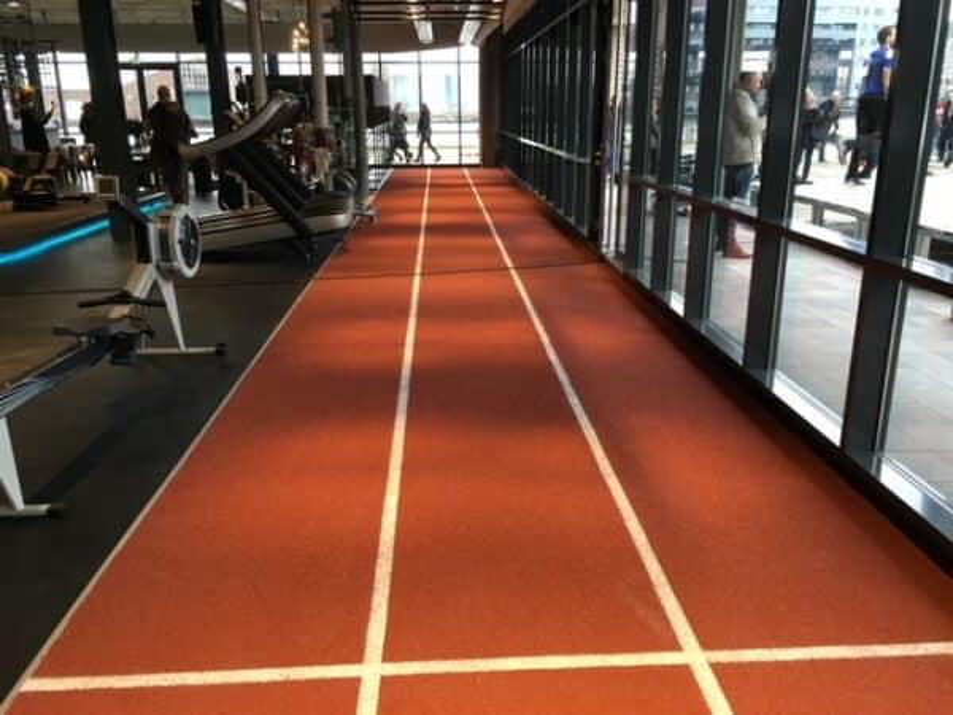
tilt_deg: -17.4
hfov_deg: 61.7
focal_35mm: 29
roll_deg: +0.6
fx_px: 798
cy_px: 358
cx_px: 476
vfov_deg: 48.2
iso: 50
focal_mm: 4.15
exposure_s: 1/33
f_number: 2.2
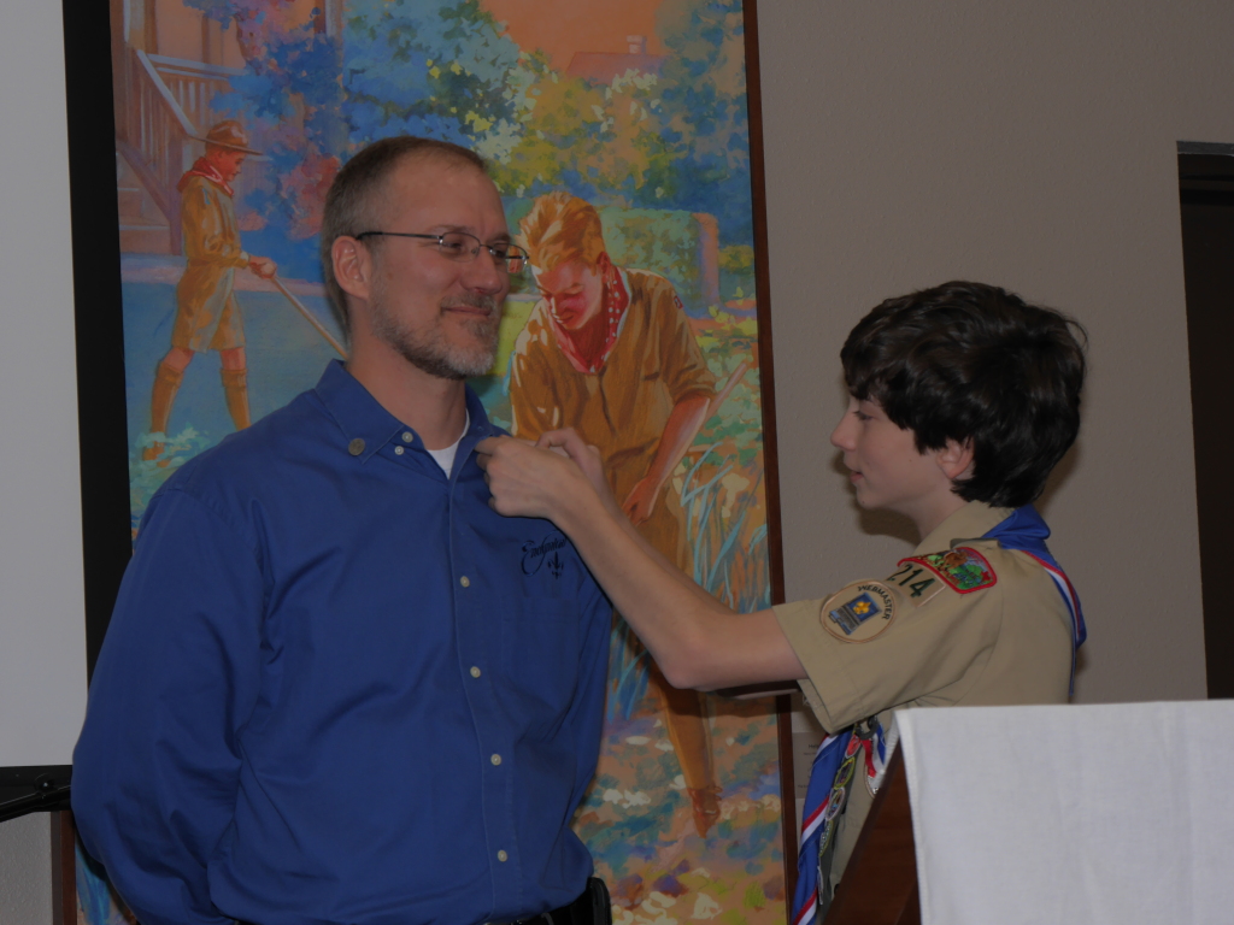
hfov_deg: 17.9
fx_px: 3921
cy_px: 462
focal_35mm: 110
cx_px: 617
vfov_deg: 13.5
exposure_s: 1/125
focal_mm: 55
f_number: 5.1
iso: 200
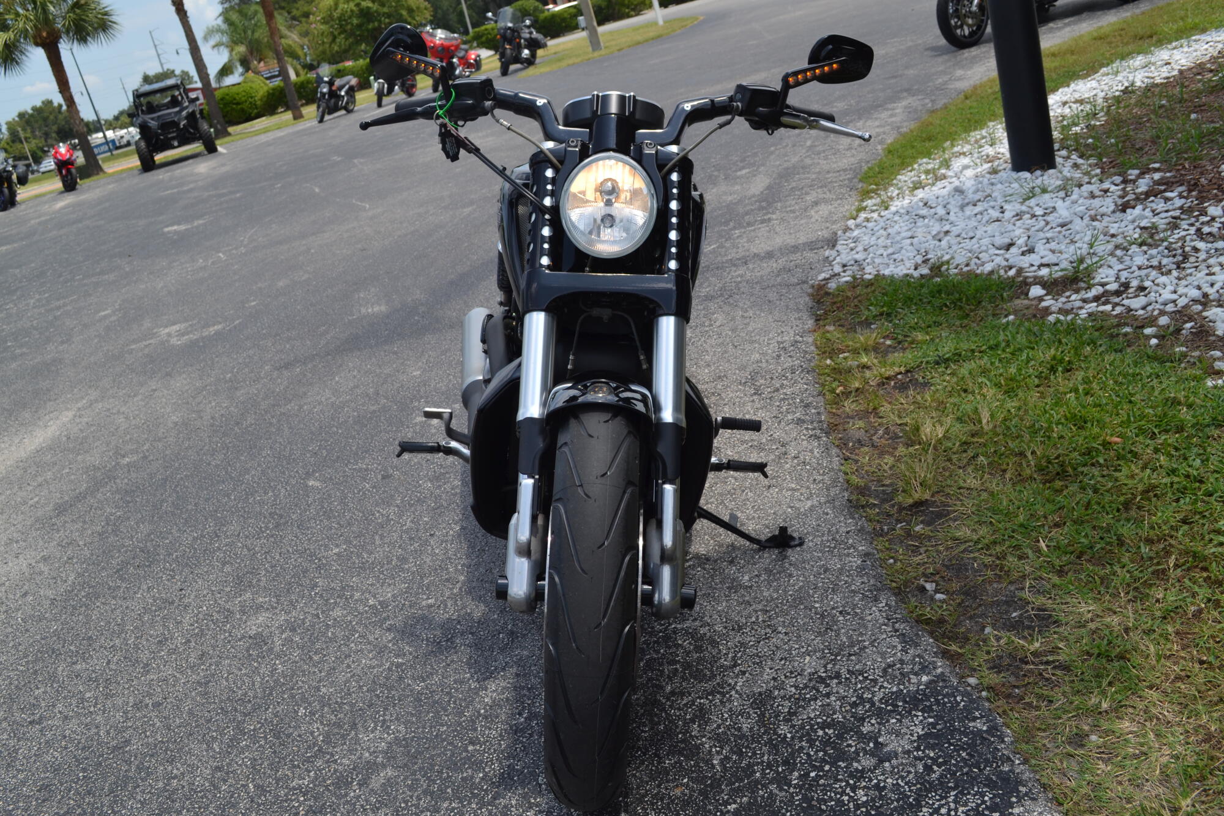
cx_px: 612
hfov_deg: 57.2
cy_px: 408
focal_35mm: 33
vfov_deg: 40.0
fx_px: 1122
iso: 100
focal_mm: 22
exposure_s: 1/250
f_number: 8
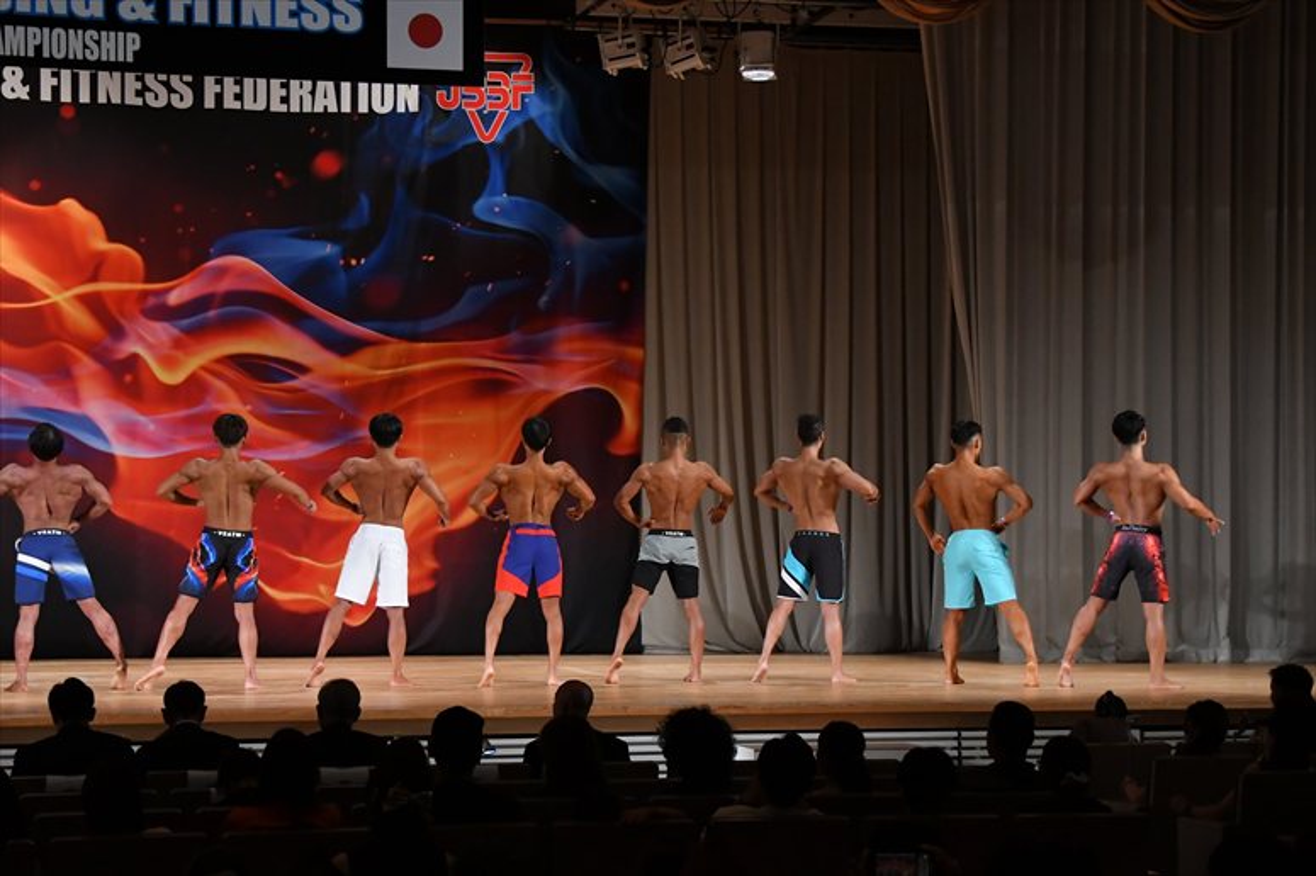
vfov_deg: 15.7
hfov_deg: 23.4
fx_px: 3179
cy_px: 438
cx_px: 658
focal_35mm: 87
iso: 3200
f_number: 5.6
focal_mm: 58
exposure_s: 1/400
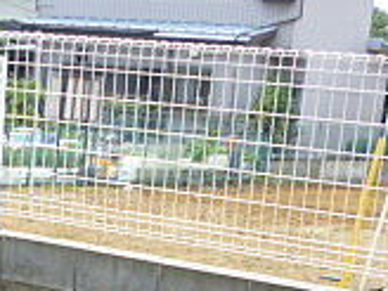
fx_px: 1222
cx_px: 54
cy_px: 490
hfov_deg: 17.8
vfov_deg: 12.6
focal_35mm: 109
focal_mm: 5
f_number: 3.1
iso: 100
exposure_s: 1/500
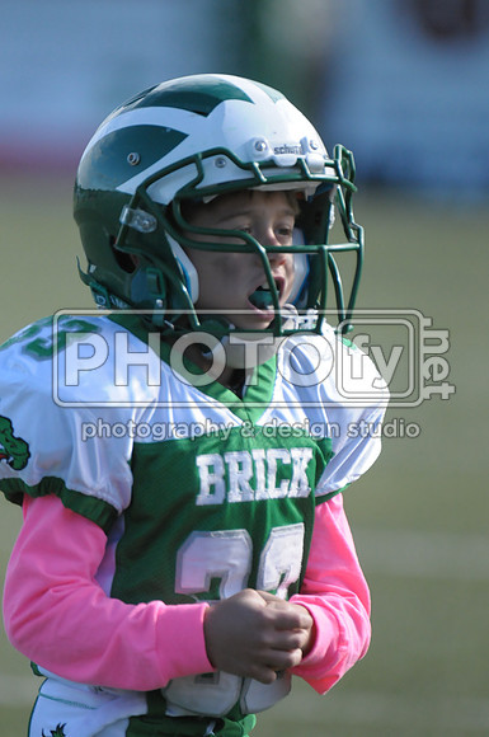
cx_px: 244
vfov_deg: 3.4
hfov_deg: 2.3
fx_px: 12261
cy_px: 368
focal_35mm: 600
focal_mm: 400
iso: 1600
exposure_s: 1/5000
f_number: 4
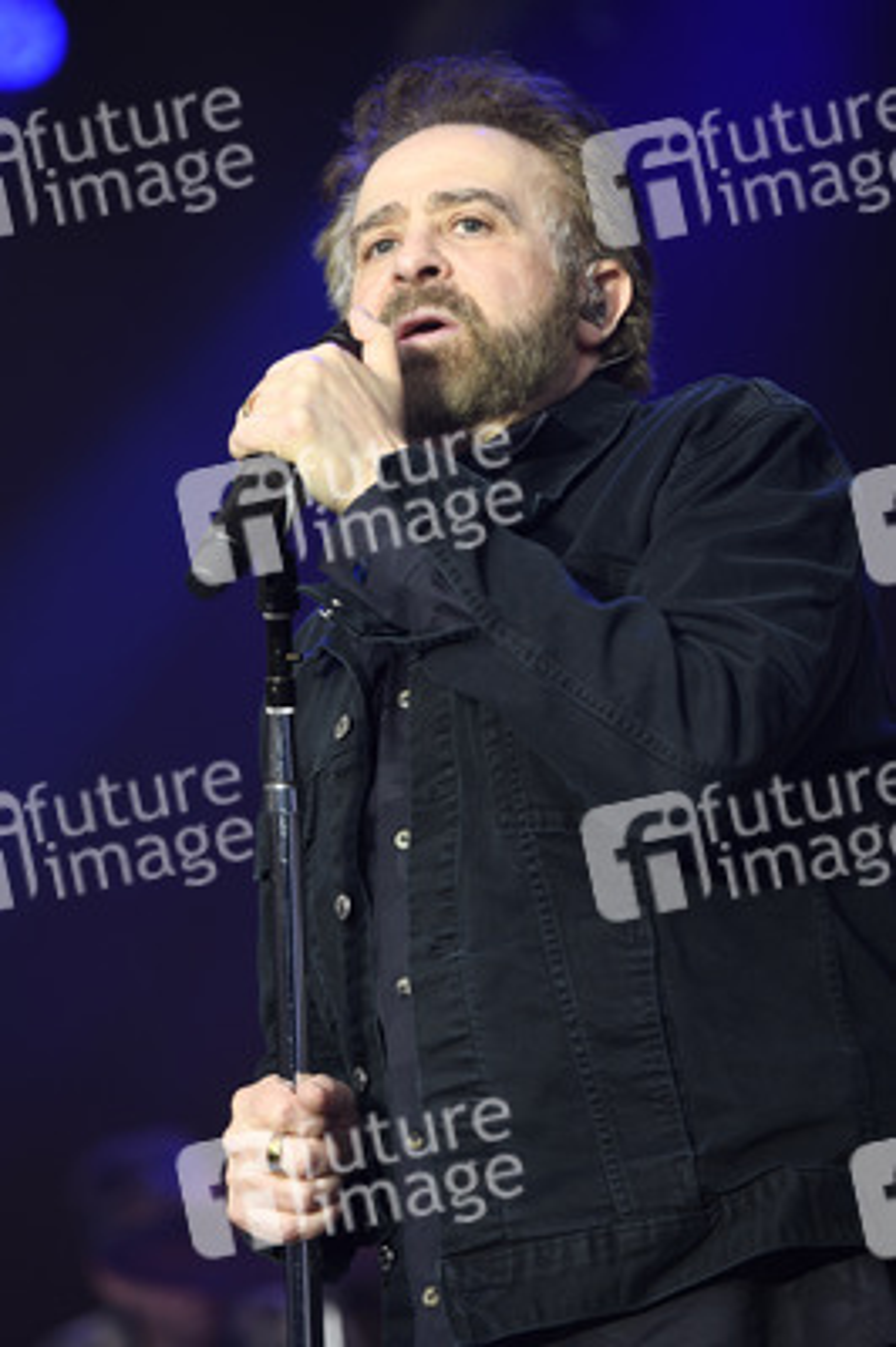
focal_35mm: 180
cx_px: 448
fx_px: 6731
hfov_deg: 7.6
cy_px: 674
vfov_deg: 11.4
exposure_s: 1/500
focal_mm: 180
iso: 800
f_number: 5
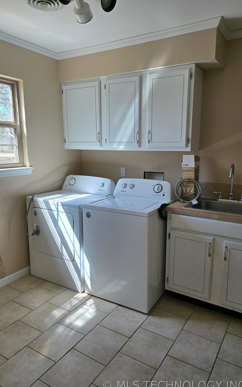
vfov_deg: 72.5
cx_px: 132
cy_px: 196
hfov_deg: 49.2
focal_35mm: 25
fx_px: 264
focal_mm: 6.3
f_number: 1.7
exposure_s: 1/180
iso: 32
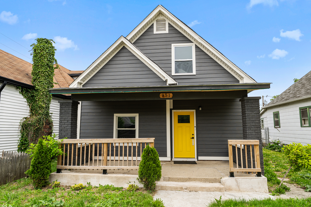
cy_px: 106
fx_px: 189
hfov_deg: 79.0
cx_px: 161
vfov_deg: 57.6
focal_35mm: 22
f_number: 6.3
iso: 320
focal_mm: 20.8
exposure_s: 1/500
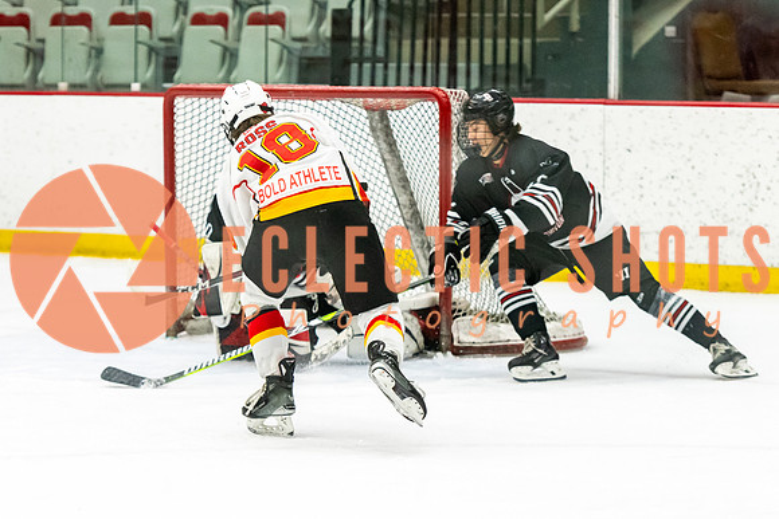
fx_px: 4342
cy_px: 211
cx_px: 311
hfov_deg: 10.2
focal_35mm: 201
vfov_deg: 6.8
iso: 3200
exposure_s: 1/640
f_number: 2.8
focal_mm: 116
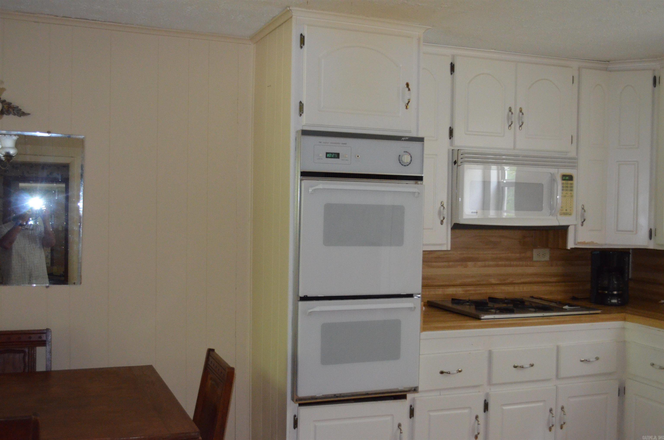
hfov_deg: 49.6
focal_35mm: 39
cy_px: 220
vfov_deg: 34.1
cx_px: 332
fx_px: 718
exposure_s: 1/60
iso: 3200
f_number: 4.2
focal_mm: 26
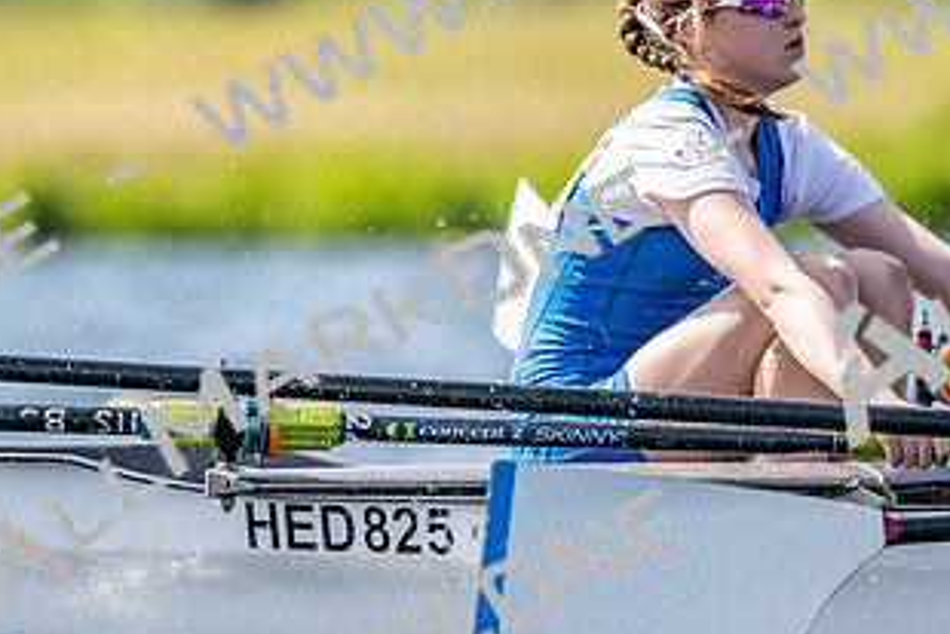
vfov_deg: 1.8
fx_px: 19747
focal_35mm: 748
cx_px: 570
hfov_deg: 2.8
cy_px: 158
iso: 320
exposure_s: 1/2500
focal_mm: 400
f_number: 4.5
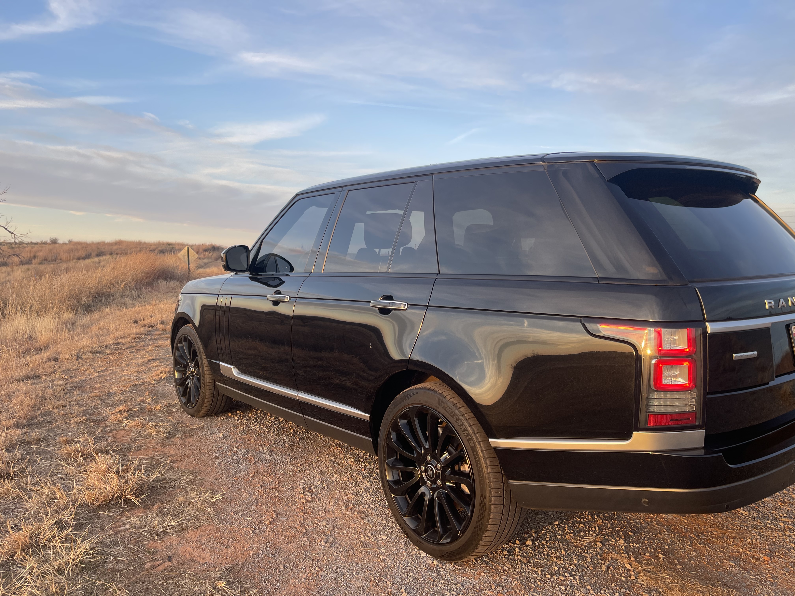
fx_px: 574
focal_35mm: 25
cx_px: 398
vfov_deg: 54.9
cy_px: 298
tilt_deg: -4.0
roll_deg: -1.7
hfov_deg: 69.4
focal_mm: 5.1
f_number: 1.6
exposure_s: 1/300
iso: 32
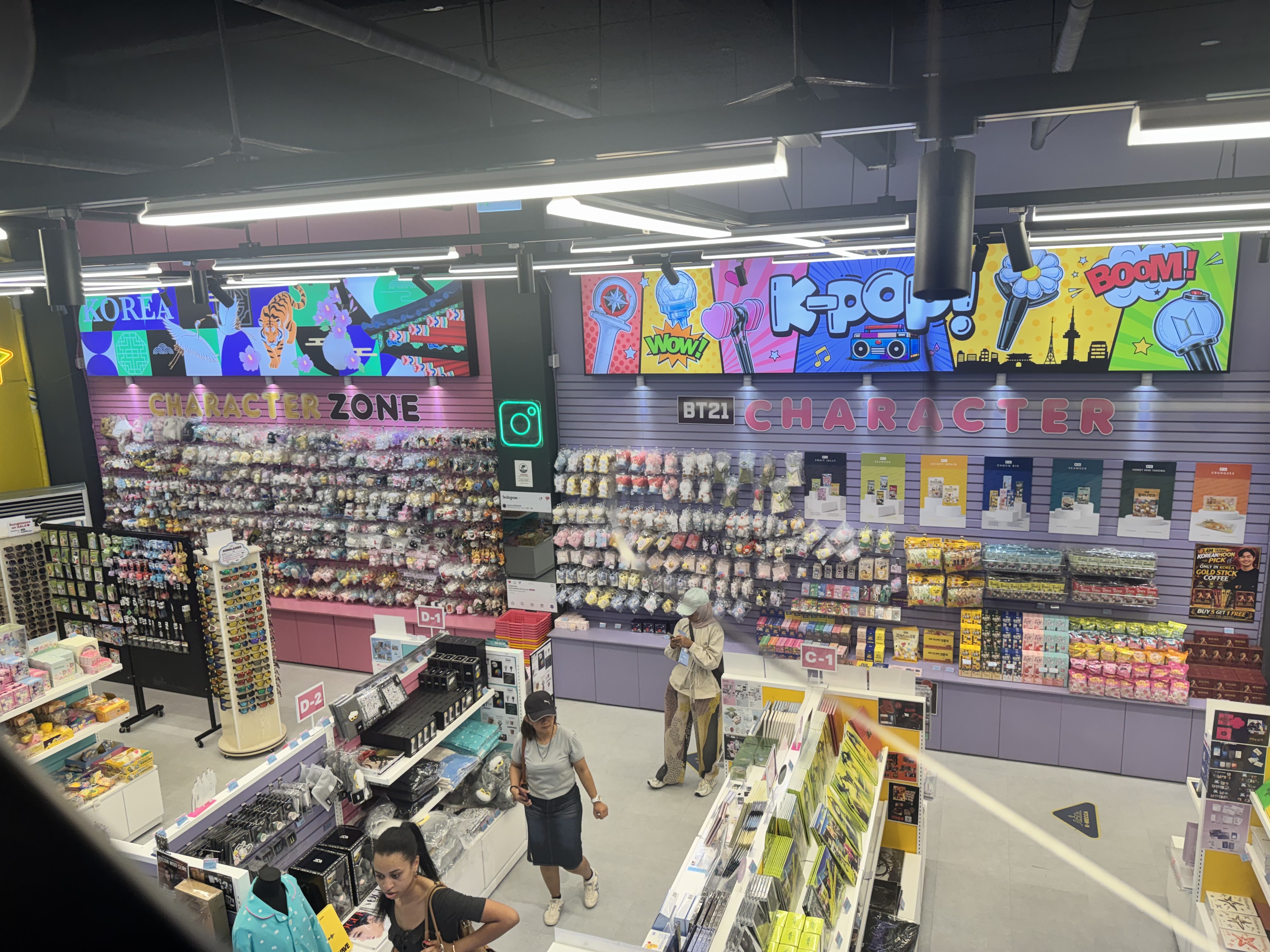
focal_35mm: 24
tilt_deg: -11.4
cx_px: 635
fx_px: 881
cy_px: 476
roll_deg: +1.7
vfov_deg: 56.8
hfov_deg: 71.6
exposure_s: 1/278
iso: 80
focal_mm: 6.76
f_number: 1.78
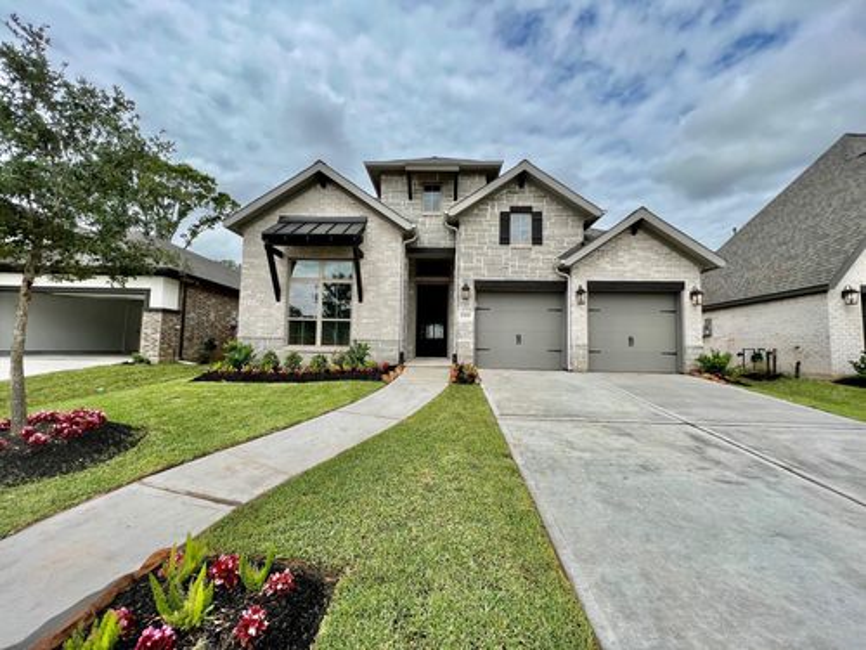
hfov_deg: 106.2
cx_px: 433
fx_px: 325
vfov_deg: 89.9
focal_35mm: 13
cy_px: 325
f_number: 1.8
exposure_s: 1/1946
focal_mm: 1.57
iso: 32
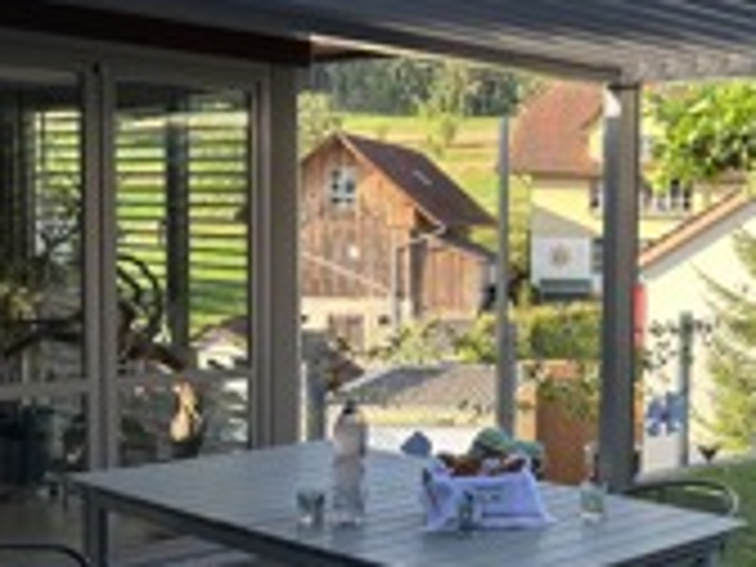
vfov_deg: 25.6
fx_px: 1245
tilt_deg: -2.9
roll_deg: -2.4
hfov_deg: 31.3
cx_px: 752
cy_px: 324
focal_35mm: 57
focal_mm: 6.86
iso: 80
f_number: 1.78
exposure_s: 1/535
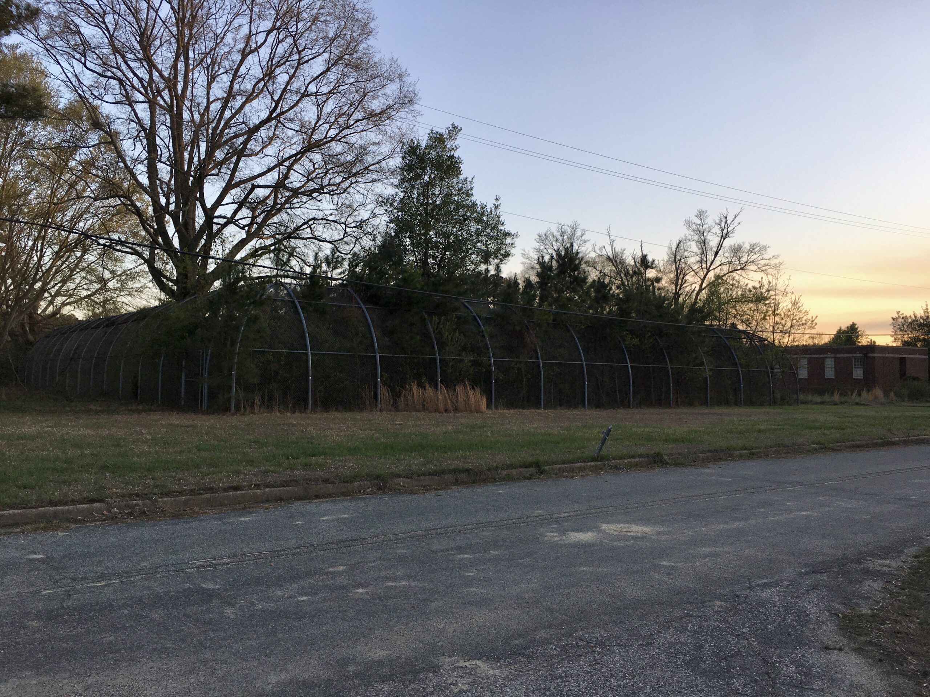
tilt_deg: +2.9
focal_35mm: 29
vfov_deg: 48.2
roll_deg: -0.6
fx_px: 779
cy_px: 348
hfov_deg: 61.7
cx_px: 465
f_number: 2.2
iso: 25
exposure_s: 1/192
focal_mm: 4.15
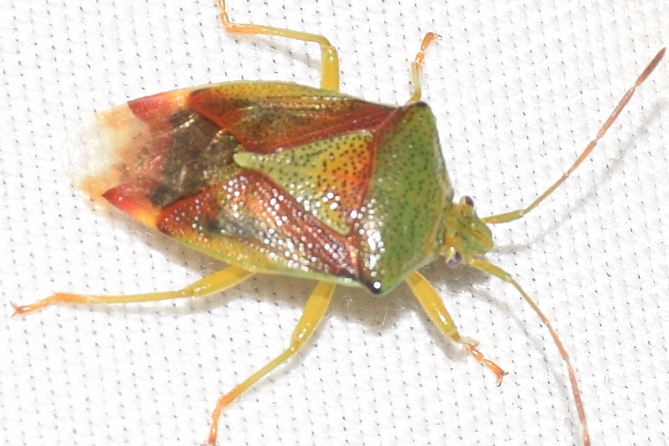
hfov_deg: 9.8
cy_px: 223
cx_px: 334
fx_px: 3902
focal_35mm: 210
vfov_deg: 6.5
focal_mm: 140
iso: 100
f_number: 13
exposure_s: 1/60
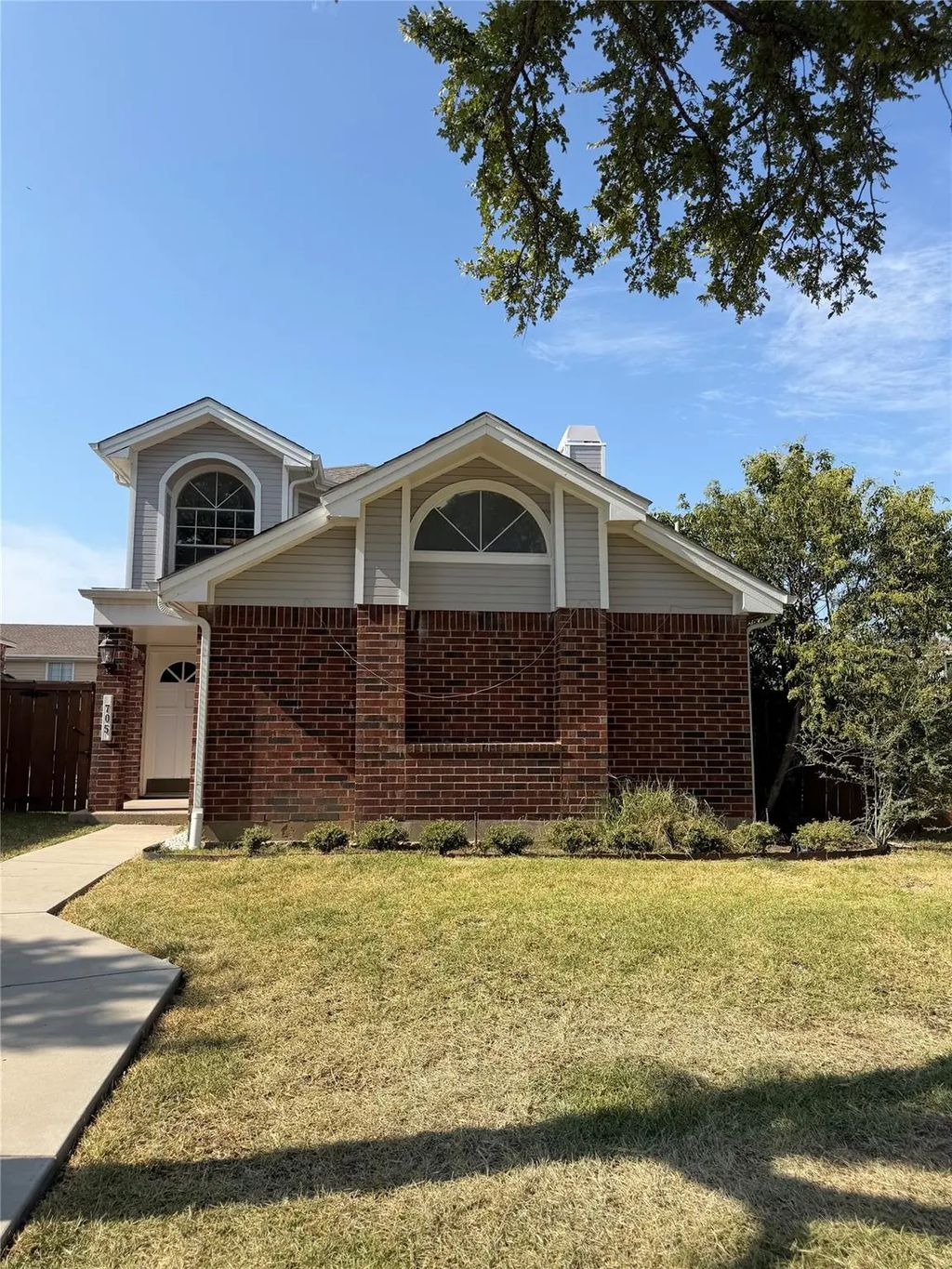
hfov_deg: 56.8
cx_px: 476
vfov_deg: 71.6
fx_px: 880
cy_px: 634
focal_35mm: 24
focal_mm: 6.76
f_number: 1.78
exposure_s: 1/4167
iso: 80
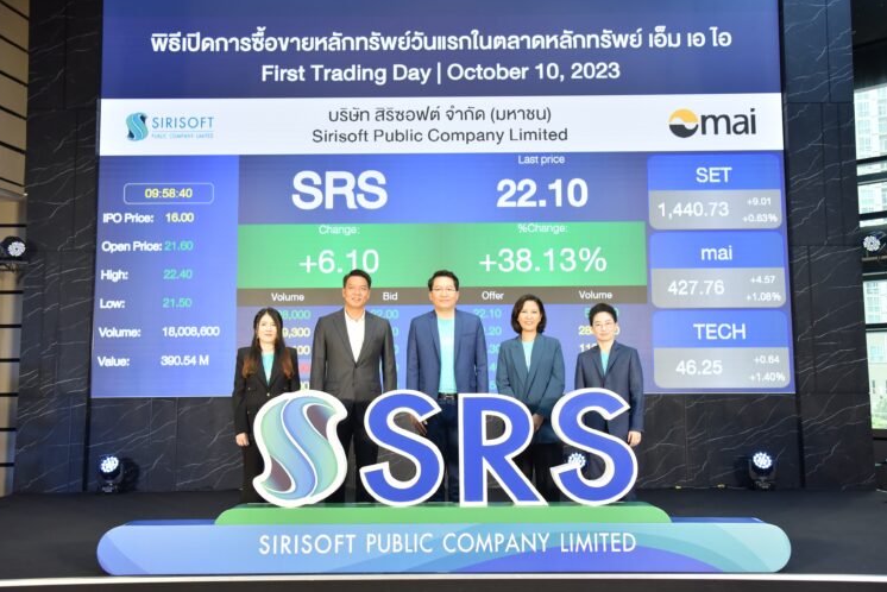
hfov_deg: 54.4
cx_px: 438
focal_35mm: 35
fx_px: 863
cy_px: 293
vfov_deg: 37.9
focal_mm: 34
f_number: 5
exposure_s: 1/200
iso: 1600
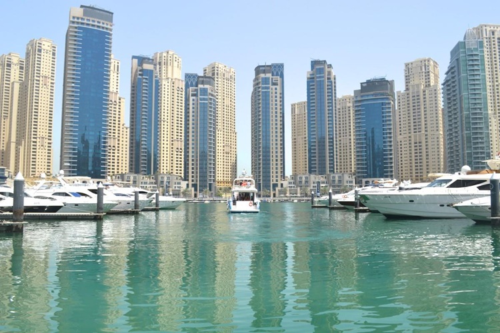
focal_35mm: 27
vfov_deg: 47.9
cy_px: 166
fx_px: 375
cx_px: 250
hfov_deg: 67.4
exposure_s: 1/250
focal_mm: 18
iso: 100
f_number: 8
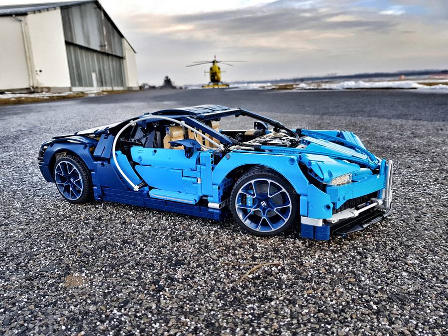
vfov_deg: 53.1
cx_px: 224
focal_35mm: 26
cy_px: 168
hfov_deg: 67.3
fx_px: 336
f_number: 1.7
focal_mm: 4.3
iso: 40
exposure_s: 1/654
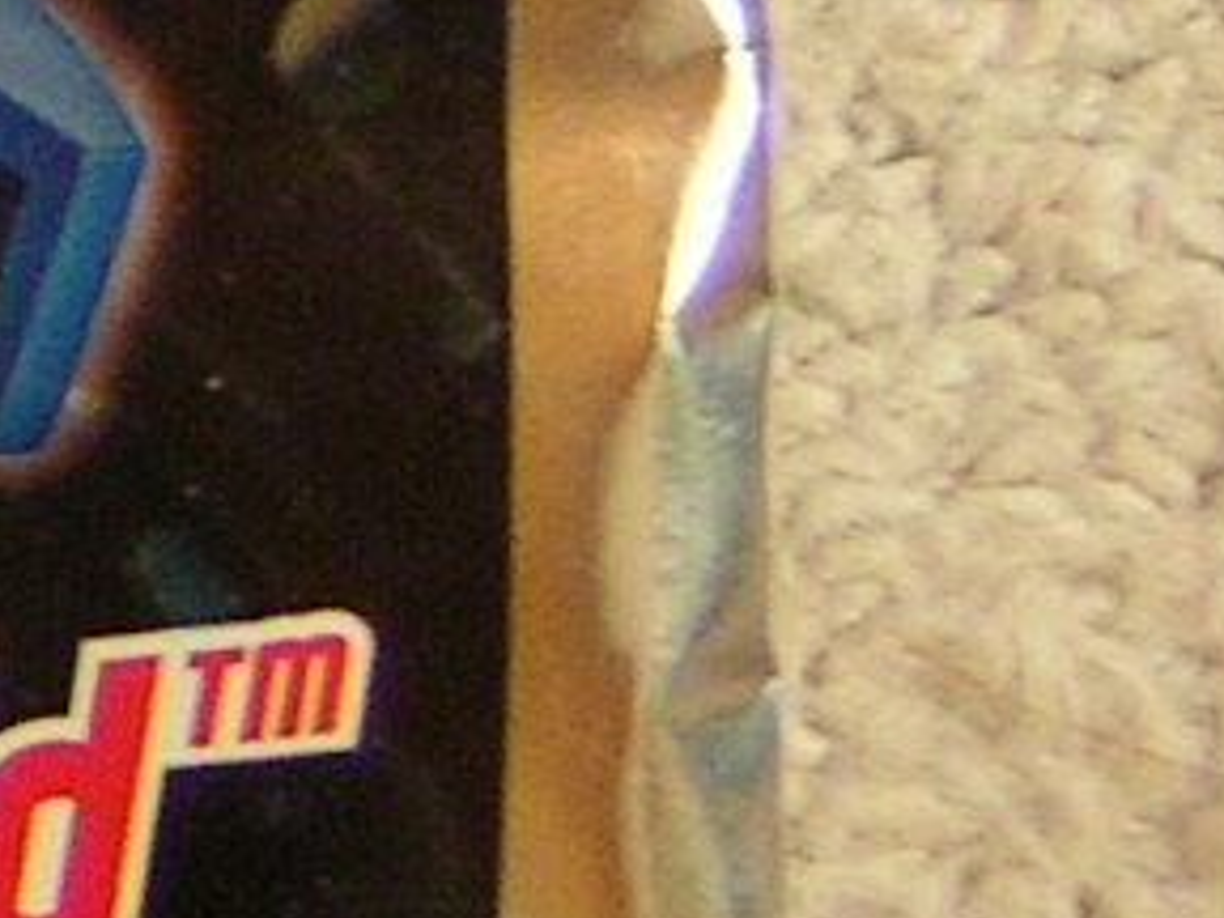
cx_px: -1640
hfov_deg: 9.0
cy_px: -514
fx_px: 7072
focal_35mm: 200
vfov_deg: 7.3
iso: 100
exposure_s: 1/36.8
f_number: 2.8
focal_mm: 5.6
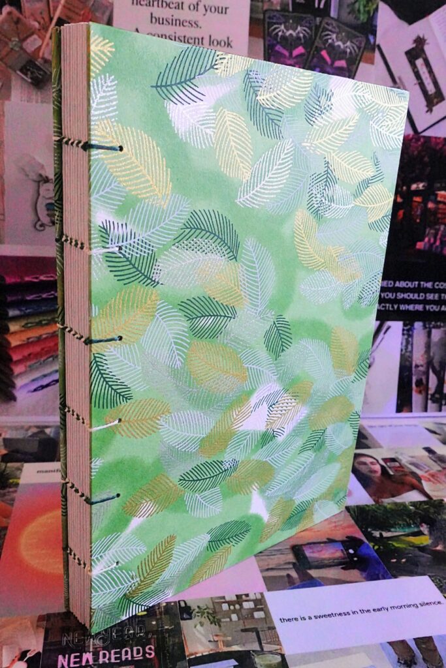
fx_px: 539
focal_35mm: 29
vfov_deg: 63.7
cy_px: 334
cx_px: 223
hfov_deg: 45.0
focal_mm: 11.5
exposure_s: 1/250
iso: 3200
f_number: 5.6
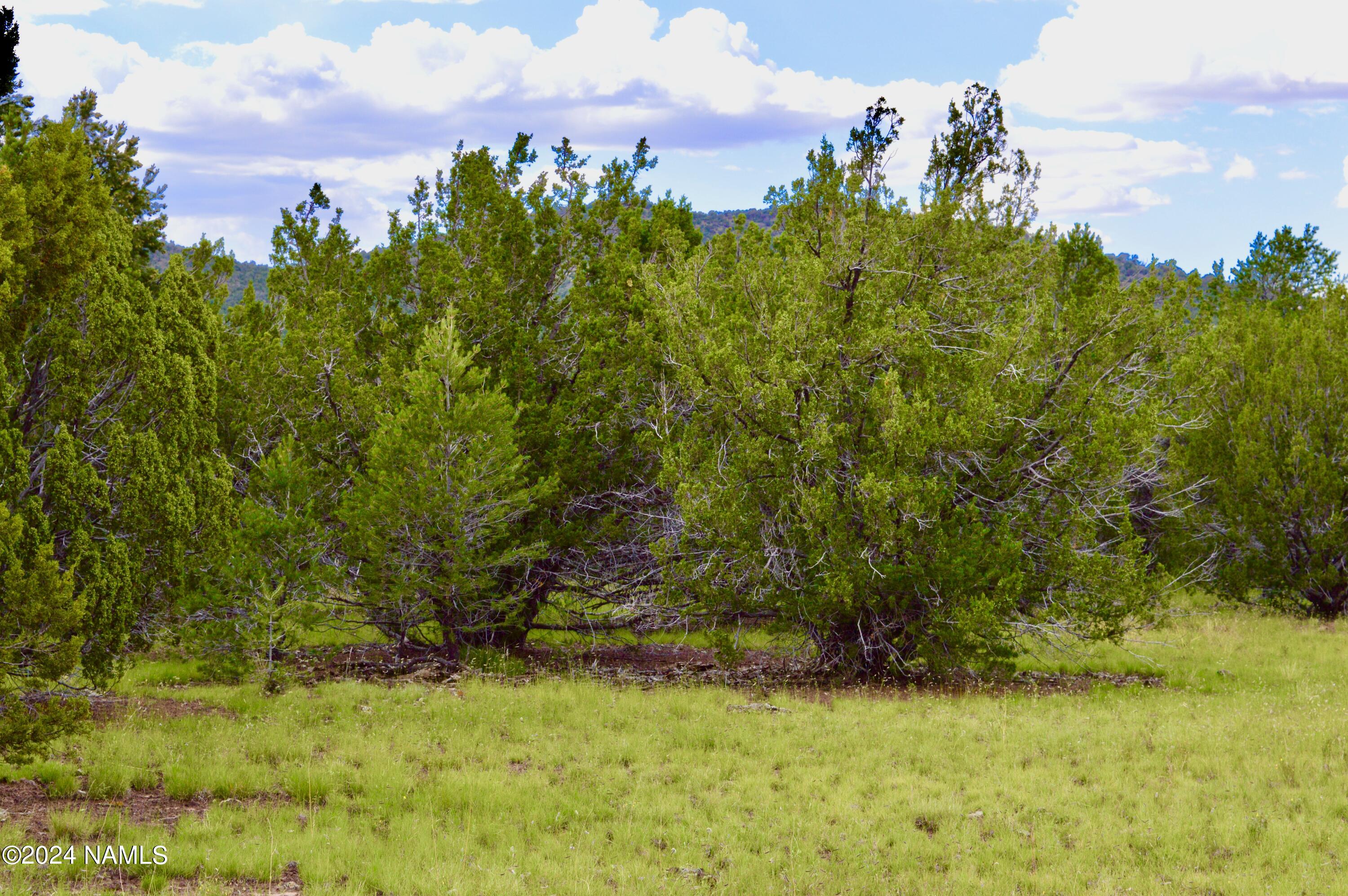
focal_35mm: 72
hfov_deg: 28.1
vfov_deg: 18.9
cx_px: 674
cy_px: 448
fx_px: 2693
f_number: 10
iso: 400
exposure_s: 1/250
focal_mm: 48
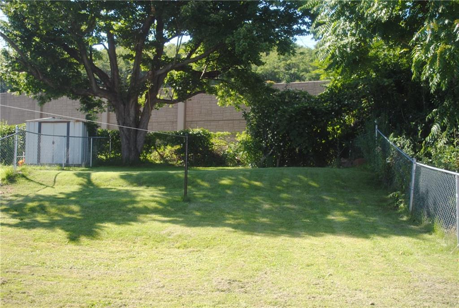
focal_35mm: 42
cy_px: 154
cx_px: 230
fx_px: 537
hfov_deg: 46.3
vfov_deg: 32.0
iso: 100
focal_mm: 28
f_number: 5
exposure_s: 1/200
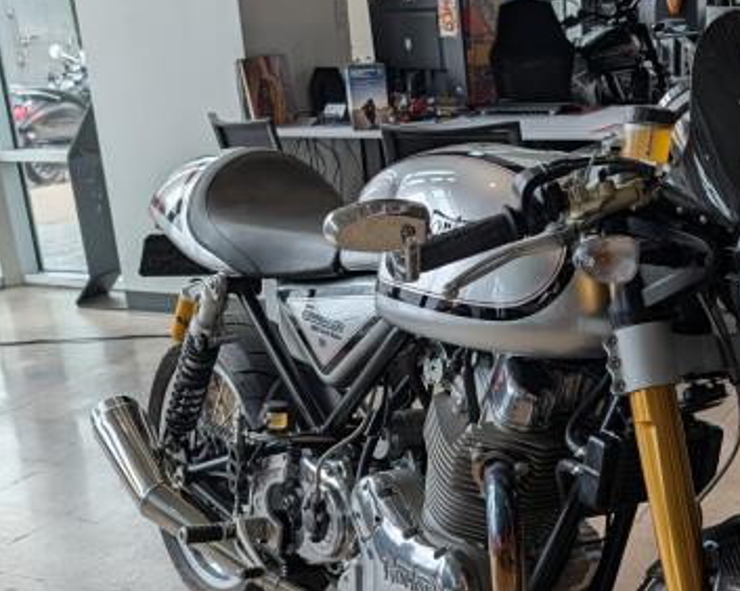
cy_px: 518
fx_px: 1160
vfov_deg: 27.7
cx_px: 565
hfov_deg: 34.5
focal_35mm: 53
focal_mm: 6.9
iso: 19
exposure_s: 1/205
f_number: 1.68
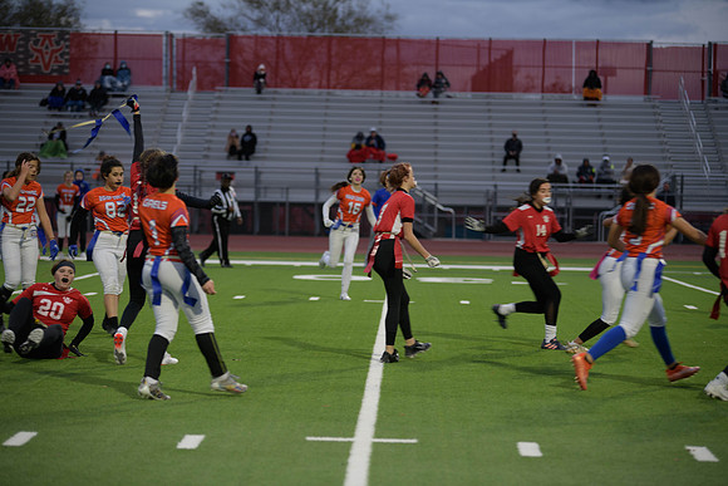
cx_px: 364
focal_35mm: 122
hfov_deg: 16.8
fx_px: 2468
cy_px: 243
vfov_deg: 11.2
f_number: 2.8
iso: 360
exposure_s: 1/200
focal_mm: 122
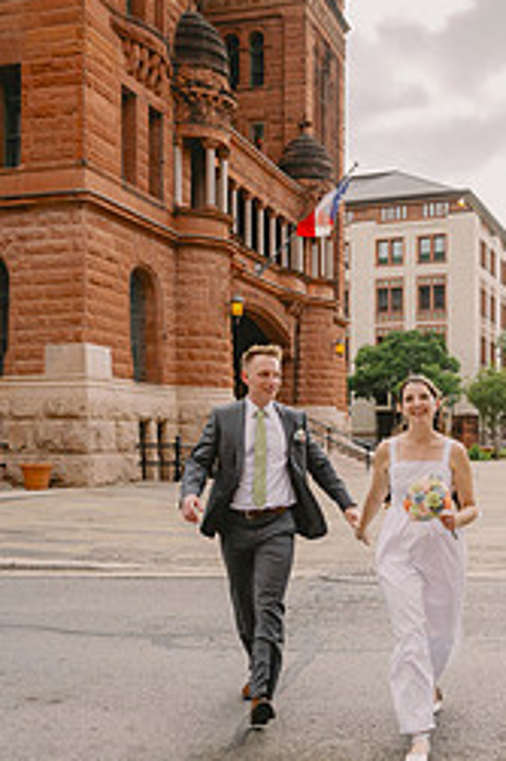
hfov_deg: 30.8
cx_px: 355
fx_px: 908
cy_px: 446
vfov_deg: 45.3
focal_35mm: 43
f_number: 3.2
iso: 400
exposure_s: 1/3200
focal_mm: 24
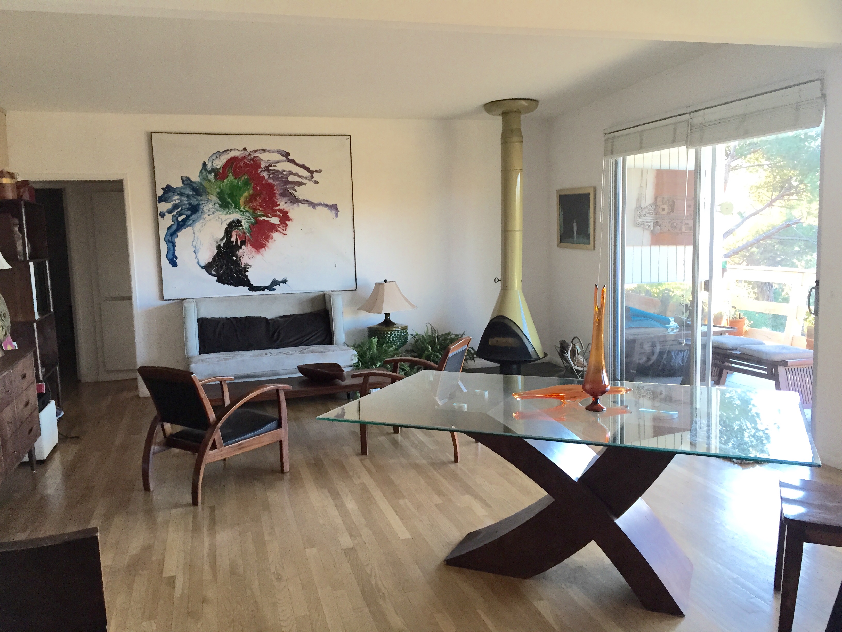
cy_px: 316
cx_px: 421
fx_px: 705
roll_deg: +2.0
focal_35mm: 29
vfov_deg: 48.2
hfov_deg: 61.7
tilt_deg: -6.9
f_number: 2.2
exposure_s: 1/30
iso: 64
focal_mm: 4.15
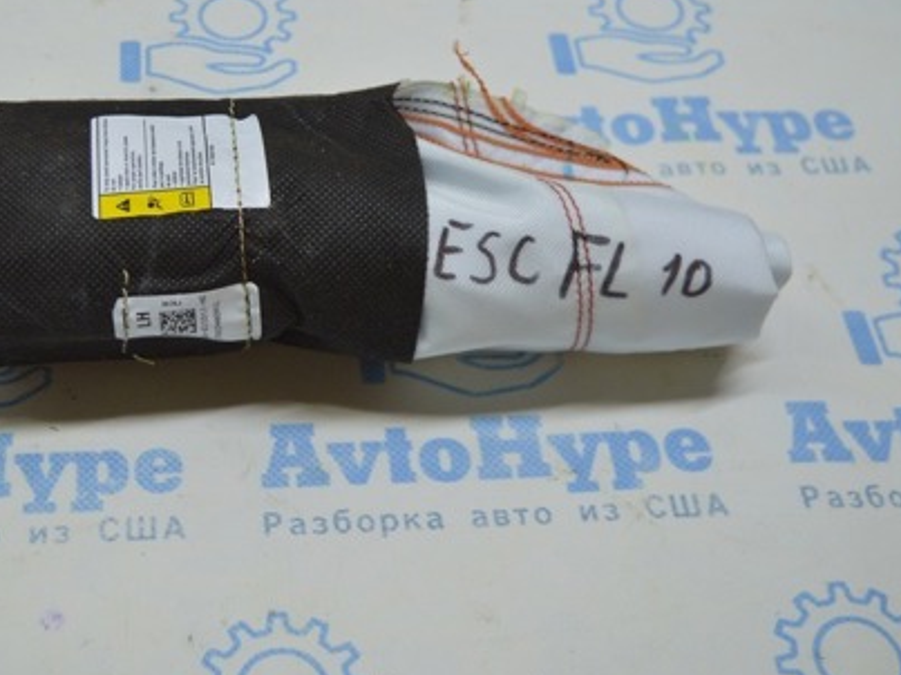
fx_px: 1607
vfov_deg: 23.6
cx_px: 241
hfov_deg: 30.9
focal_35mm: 62
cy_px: 231
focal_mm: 27
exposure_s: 1/100
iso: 400
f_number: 4
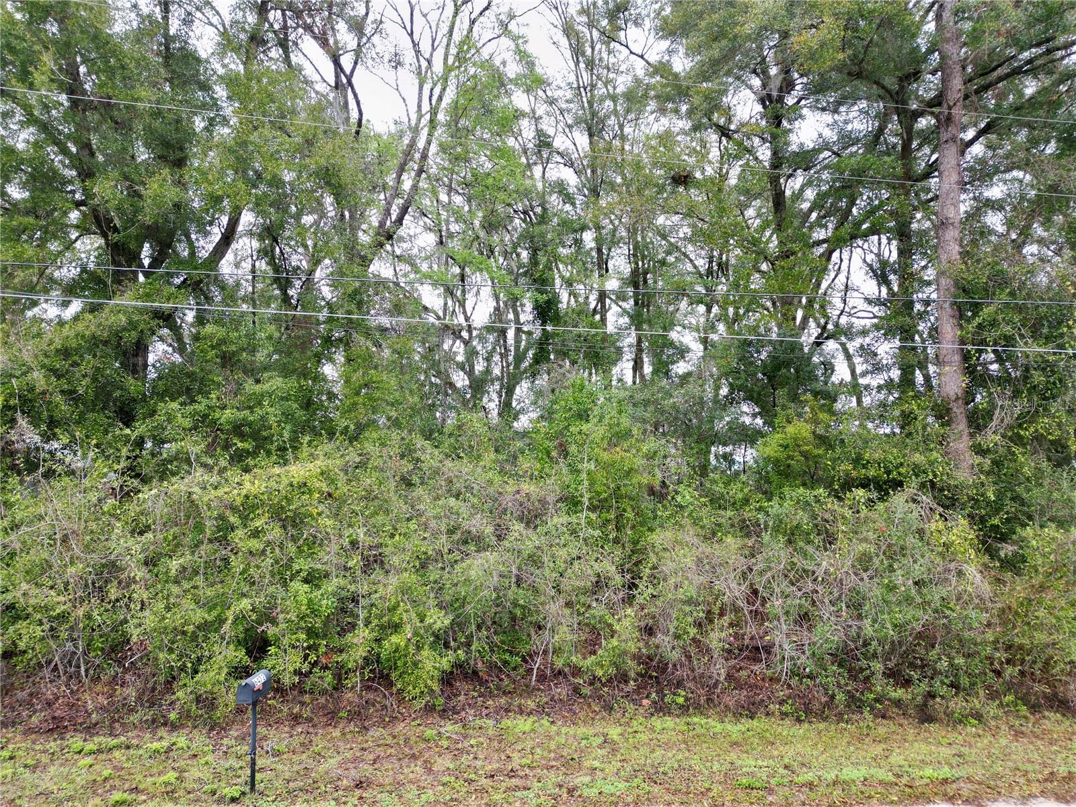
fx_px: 746
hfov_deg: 71.6
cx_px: 538
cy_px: 404
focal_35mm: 24
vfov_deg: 56.8
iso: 130
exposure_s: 1/90
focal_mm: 6.72
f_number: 1.7
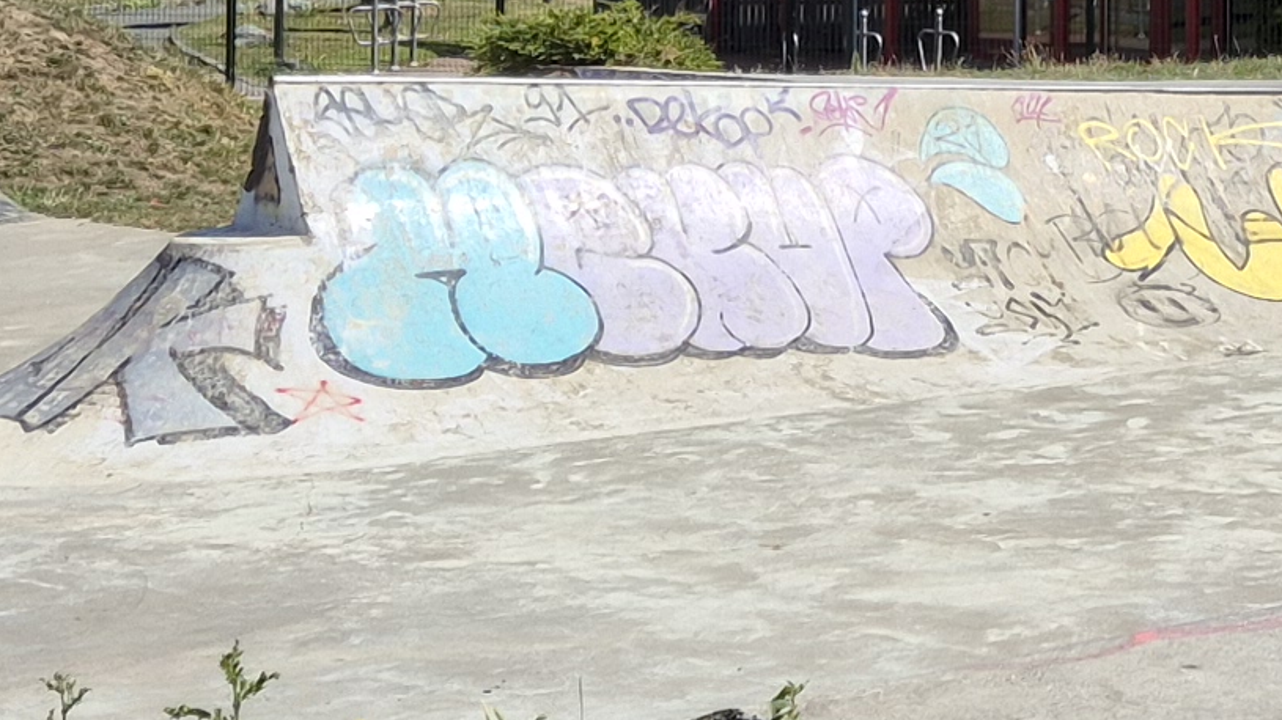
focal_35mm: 123
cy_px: -330
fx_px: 4180
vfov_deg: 9.6
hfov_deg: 16.8
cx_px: 1475
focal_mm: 5.4
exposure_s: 1/2168
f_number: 1.8
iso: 25
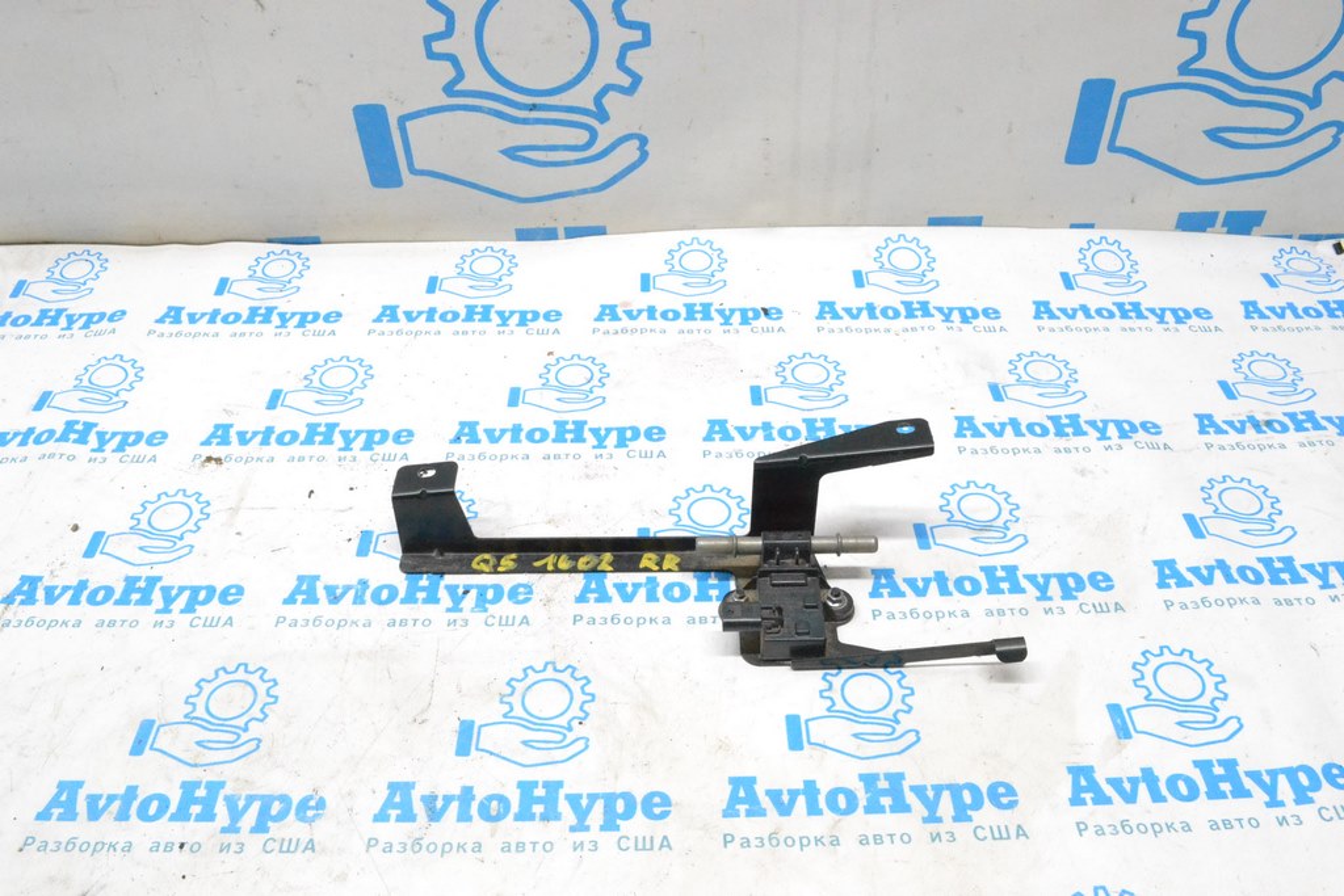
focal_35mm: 30
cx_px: 672
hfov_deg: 61.9
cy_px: 448
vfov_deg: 43.6
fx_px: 1120
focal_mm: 20
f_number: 13
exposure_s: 1/100
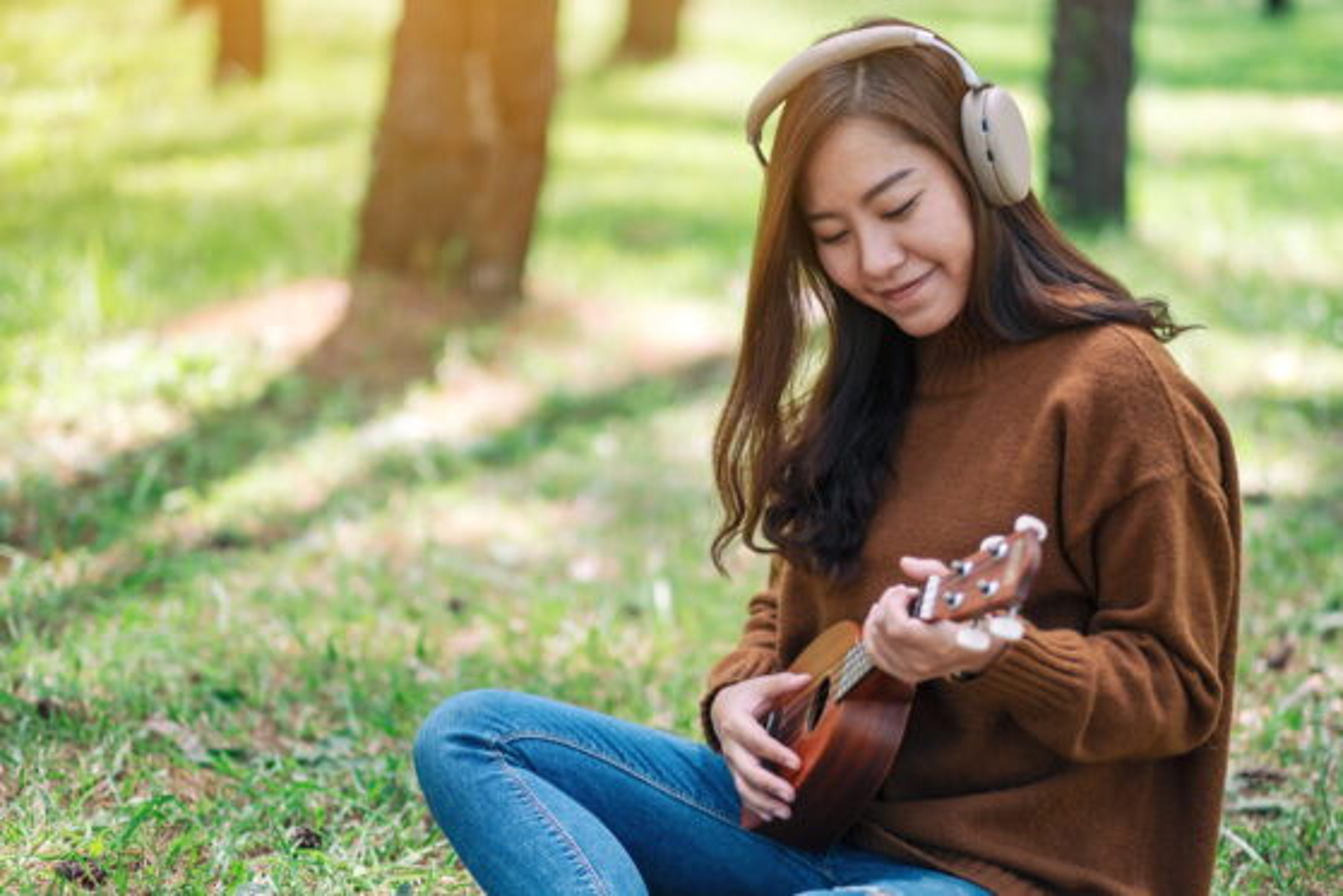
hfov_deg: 24.2
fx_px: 3134
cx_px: 672
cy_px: 448
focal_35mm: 84
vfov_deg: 16.3
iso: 200
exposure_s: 1/2500
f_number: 1.2
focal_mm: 56
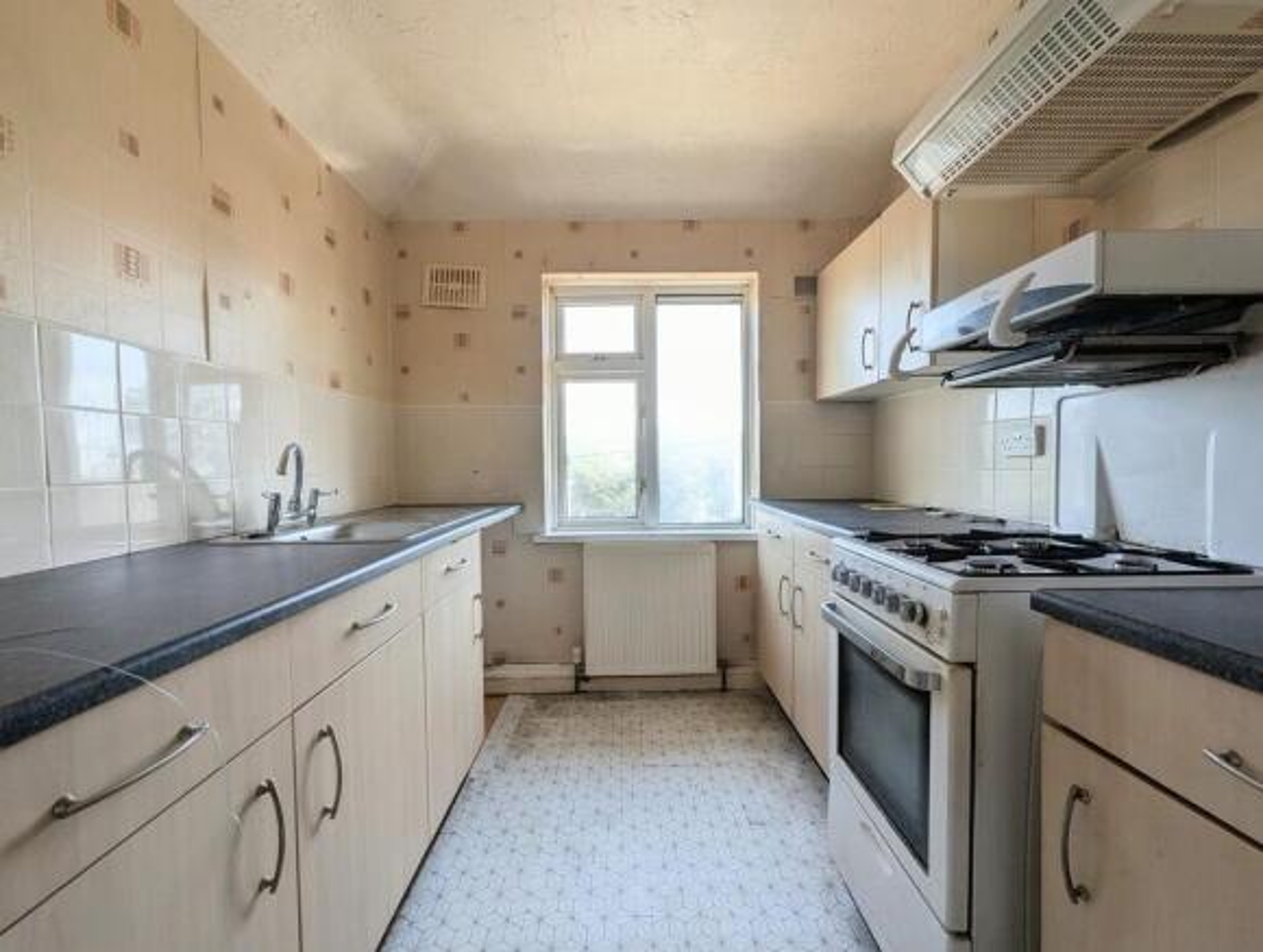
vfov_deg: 90.1
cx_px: 632
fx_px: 475
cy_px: 476
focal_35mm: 13
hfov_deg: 106.1
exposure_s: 1/218
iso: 78
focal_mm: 1.95
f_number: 2.2
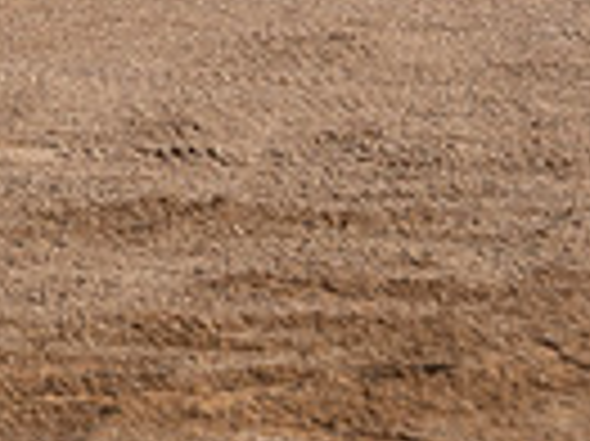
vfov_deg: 2.2
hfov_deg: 3.0
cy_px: -531
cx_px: 401
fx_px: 11341
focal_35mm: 666
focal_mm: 135
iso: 200
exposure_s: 1/1000
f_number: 5.6
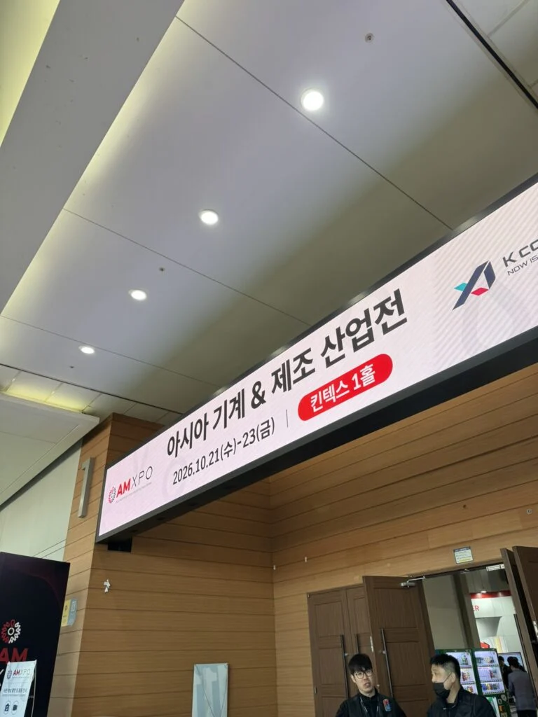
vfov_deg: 71.6
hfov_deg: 56.8
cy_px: 358
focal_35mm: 24
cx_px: 269
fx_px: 497
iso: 64
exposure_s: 1/120
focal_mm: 6.76
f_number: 1.78
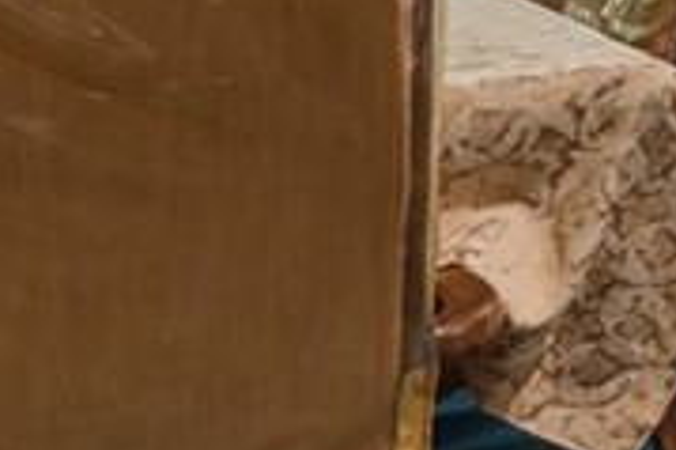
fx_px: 1613
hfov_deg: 16.1
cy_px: -210
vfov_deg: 14.8
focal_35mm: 86
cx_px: 1477
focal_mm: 10
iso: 400
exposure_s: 1.3
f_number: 8
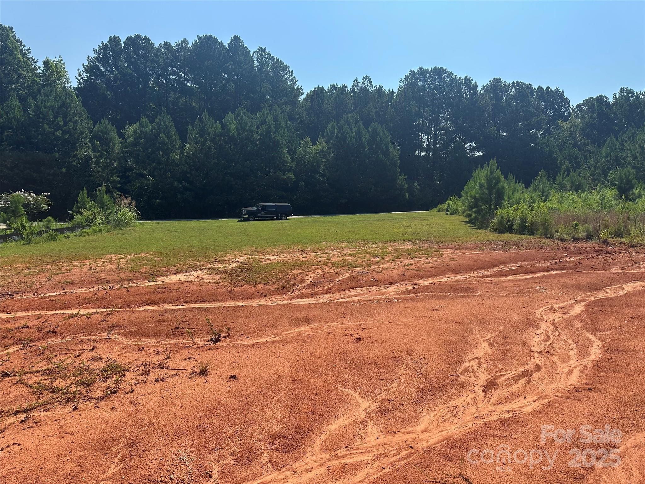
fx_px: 447
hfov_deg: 71.6
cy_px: 242
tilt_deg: -3.6
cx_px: 322
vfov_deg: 56.8
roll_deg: -1.5
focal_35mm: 24
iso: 80
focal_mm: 6.86
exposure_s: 1/4184
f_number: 1.78
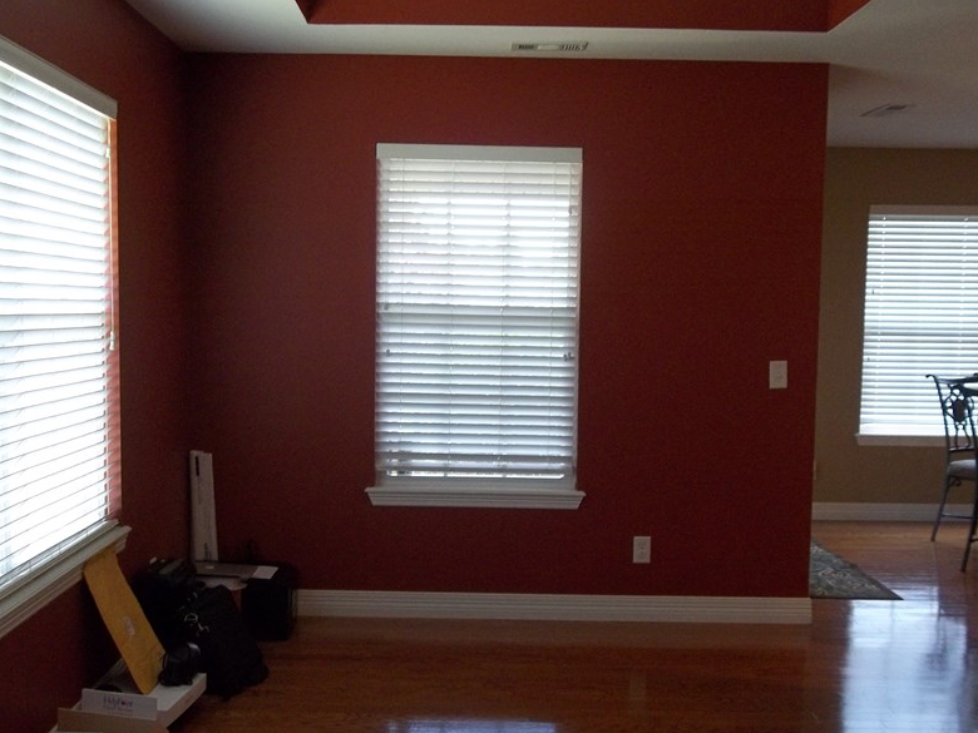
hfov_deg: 44.8
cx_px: 456
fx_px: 1187
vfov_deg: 34.2
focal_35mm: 42
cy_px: 460
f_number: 2.9
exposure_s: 1/50
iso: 160
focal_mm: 5.7
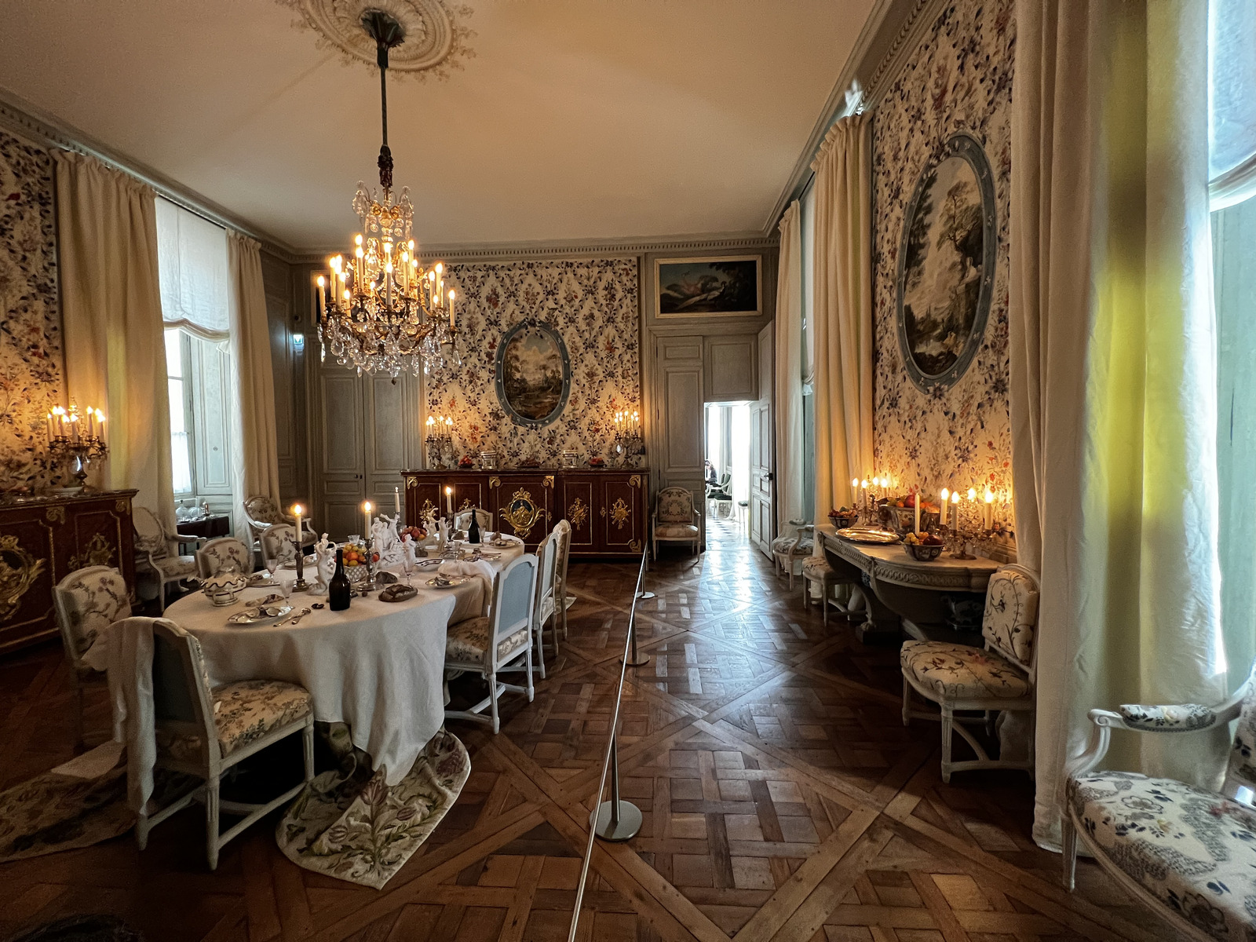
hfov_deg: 106.2
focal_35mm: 13
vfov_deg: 89.9
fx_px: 472
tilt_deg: -2.4
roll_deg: +1.3
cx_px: 628
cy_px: 471
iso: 320
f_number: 1.8
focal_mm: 1.57
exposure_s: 1/50
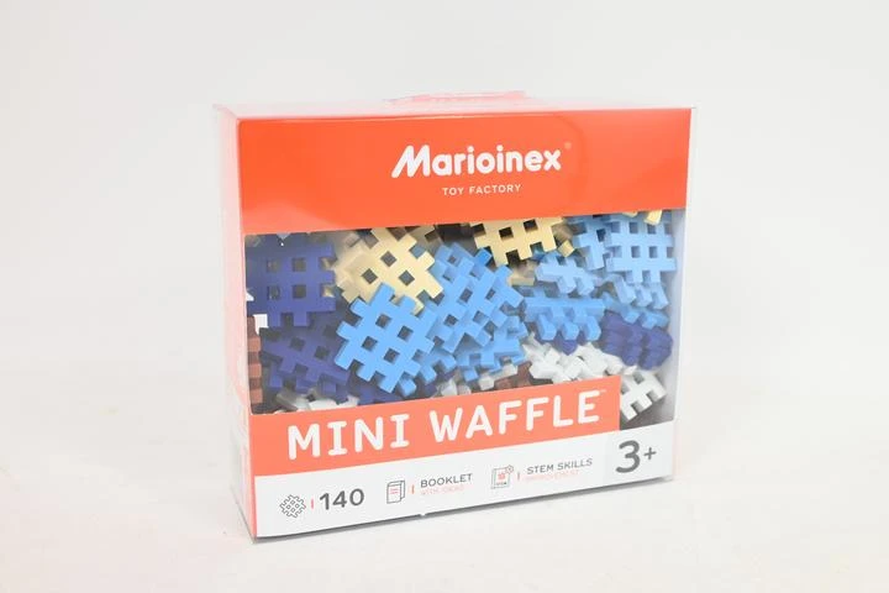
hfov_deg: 47.2
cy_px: 296
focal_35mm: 41
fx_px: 1019
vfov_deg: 32.4
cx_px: 444
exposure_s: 1/125
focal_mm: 27.5
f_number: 4.5
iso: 500
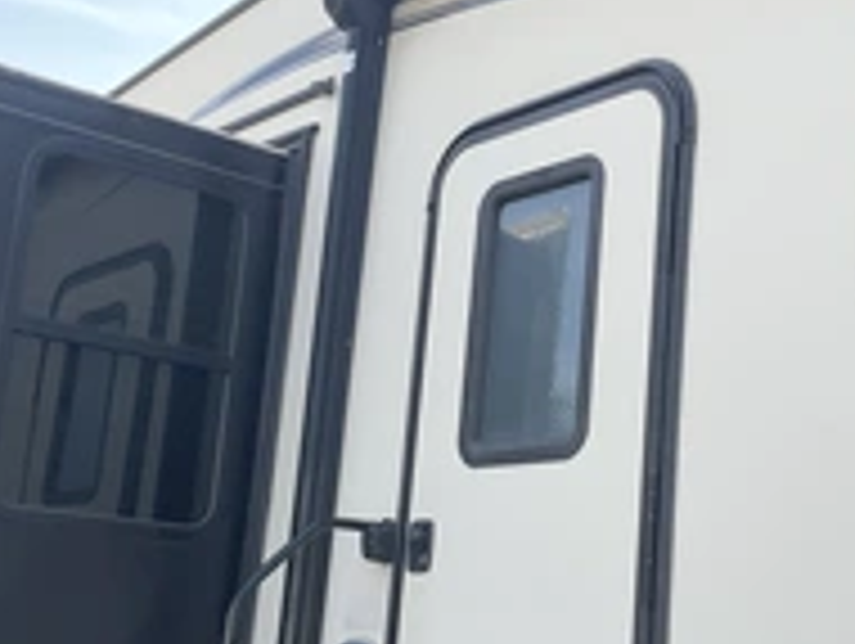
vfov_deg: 24.1
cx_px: 495
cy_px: 297
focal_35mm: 61
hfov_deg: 31.6
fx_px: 1509
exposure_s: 1/855
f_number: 1.8
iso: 25
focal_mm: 3
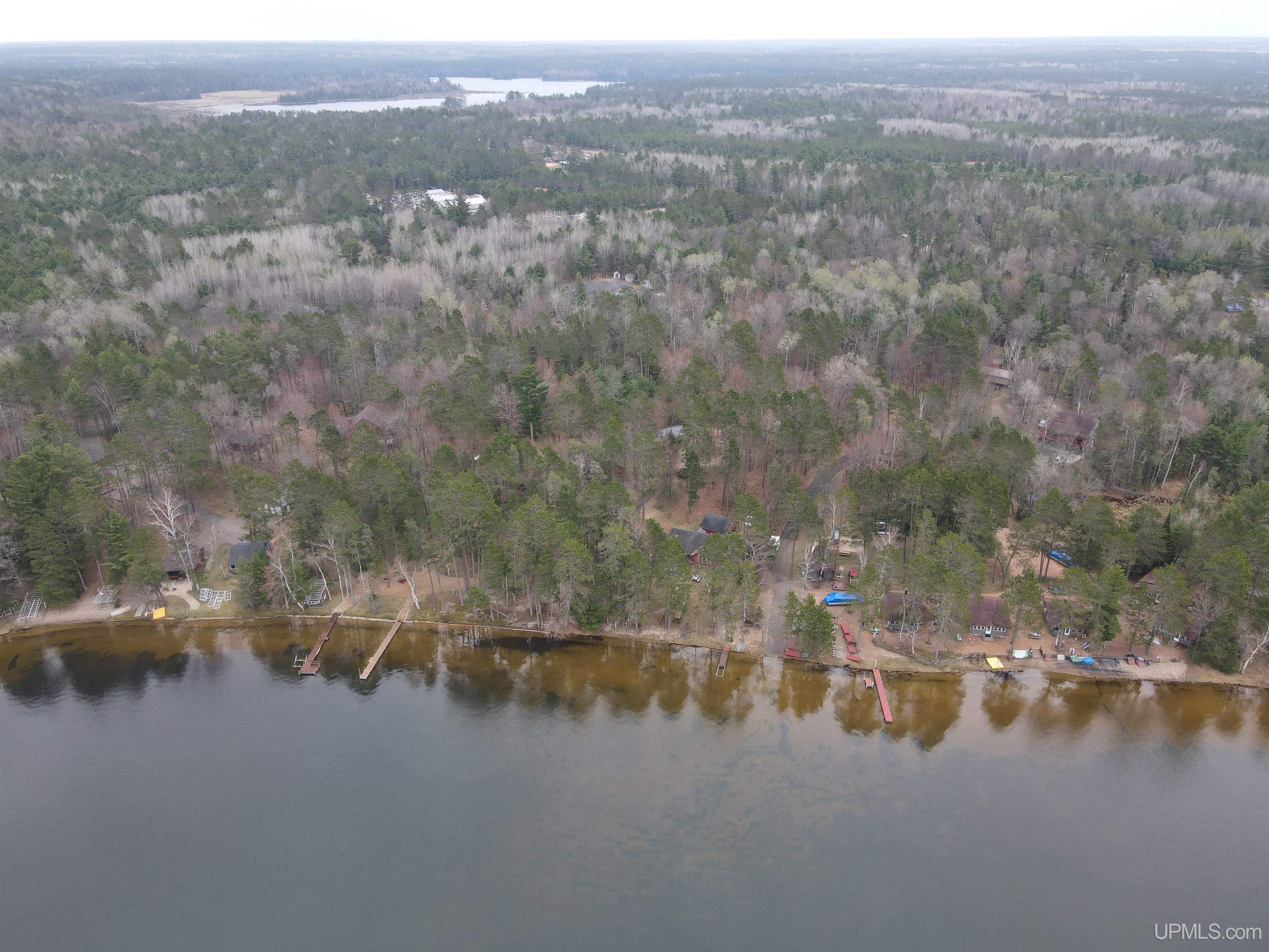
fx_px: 880
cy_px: 476
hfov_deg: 71.6
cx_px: 634
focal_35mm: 24
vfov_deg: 56.8
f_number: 2.8
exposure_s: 1/30
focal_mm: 4.5
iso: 100
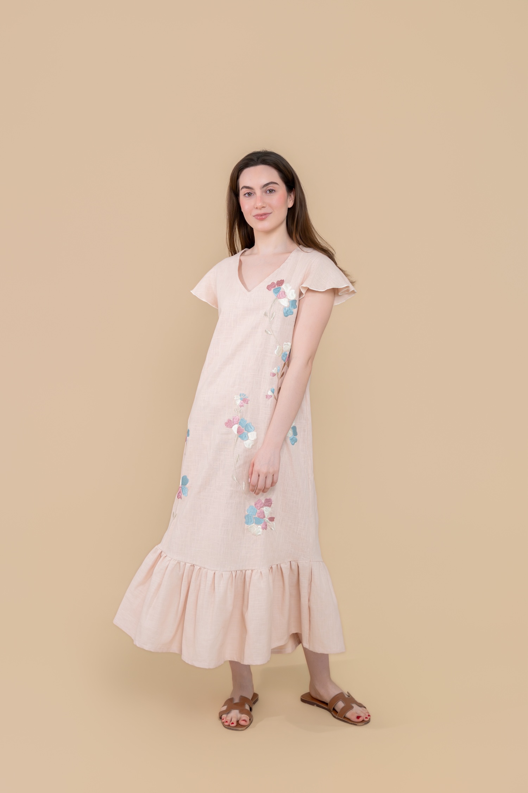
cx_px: 264
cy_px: 396
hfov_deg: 32.9
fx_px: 895
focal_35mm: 41
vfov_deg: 47.7
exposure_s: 1/500
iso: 1000
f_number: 2.8
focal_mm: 40.7
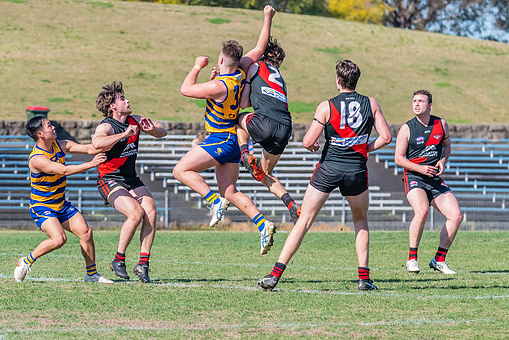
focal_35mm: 403
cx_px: 198
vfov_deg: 3.4
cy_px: 142
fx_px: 5701
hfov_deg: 5.1
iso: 800
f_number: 8
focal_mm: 240
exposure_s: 1/1600
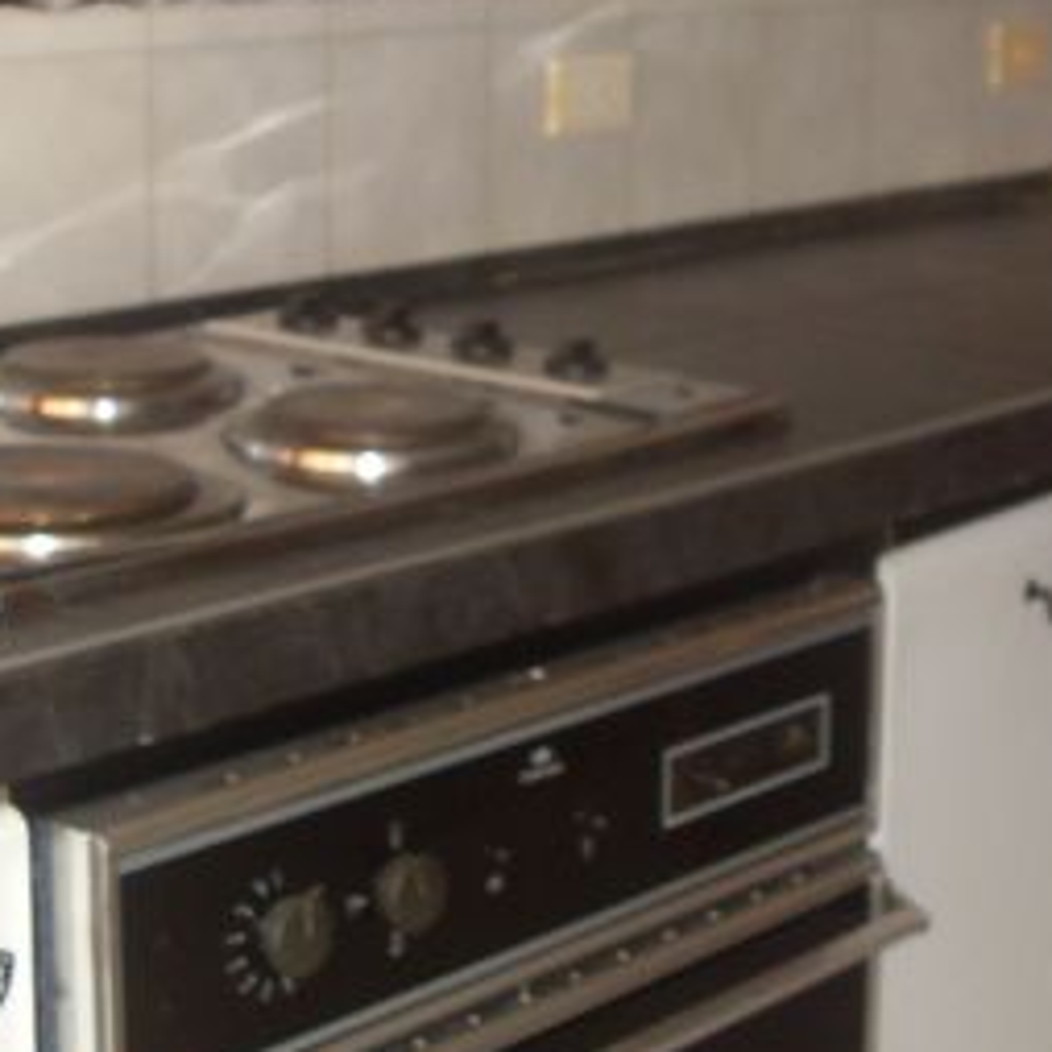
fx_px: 2957
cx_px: 839
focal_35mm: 86
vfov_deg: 20.1
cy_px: 356
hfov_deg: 20.0
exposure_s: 1/45
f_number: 2.8
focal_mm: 6.3
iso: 120
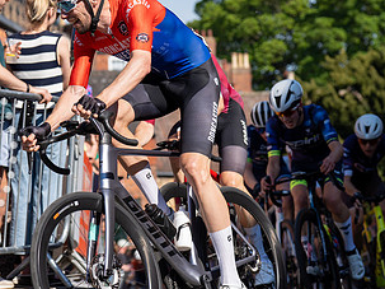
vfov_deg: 11.5
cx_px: 95
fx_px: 1434
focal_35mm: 129
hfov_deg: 15.2
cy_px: 82
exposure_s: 1/1000
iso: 100
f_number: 3.5
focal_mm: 70
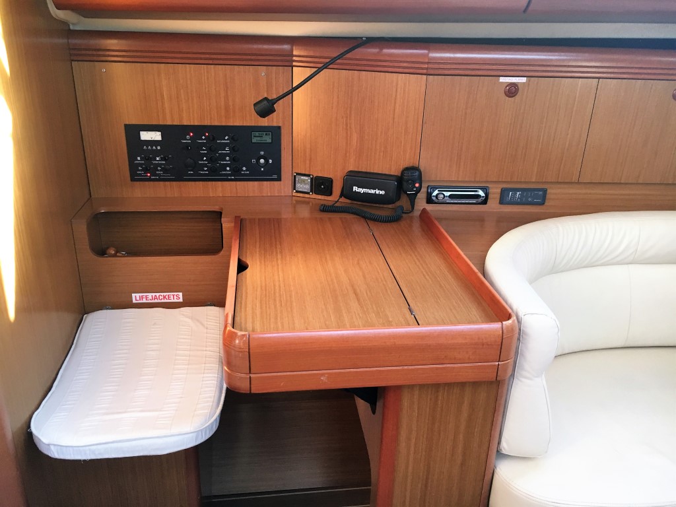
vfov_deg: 48.2
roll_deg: -1.2
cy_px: 254
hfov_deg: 61.7
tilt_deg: -21.6
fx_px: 566
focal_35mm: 29
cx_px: 338
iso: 64
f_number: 2.2
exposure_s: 1/33
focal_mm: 4.15
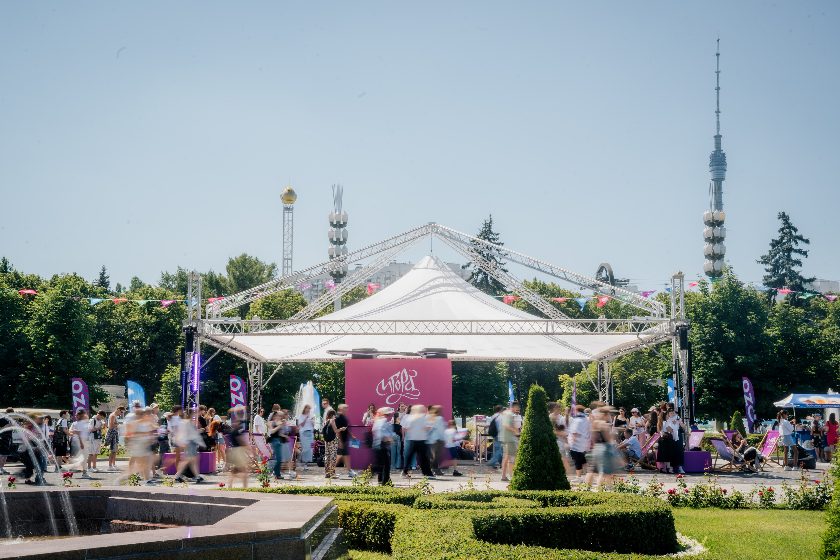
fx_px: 1218
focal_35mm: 52
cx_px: 420
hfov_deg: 38.0
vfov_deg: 25.9
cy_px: 280
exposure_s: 1/5
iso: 50
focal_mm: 52
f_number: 22
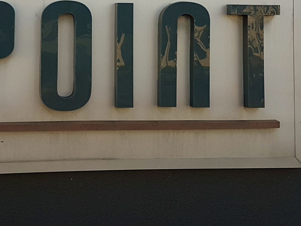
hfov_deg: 26.2
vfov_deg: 19.1
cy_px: -19
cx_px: 105
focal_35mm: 74
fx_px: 643
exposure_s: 1/910
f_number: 1.7
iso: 40
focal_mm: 4.2
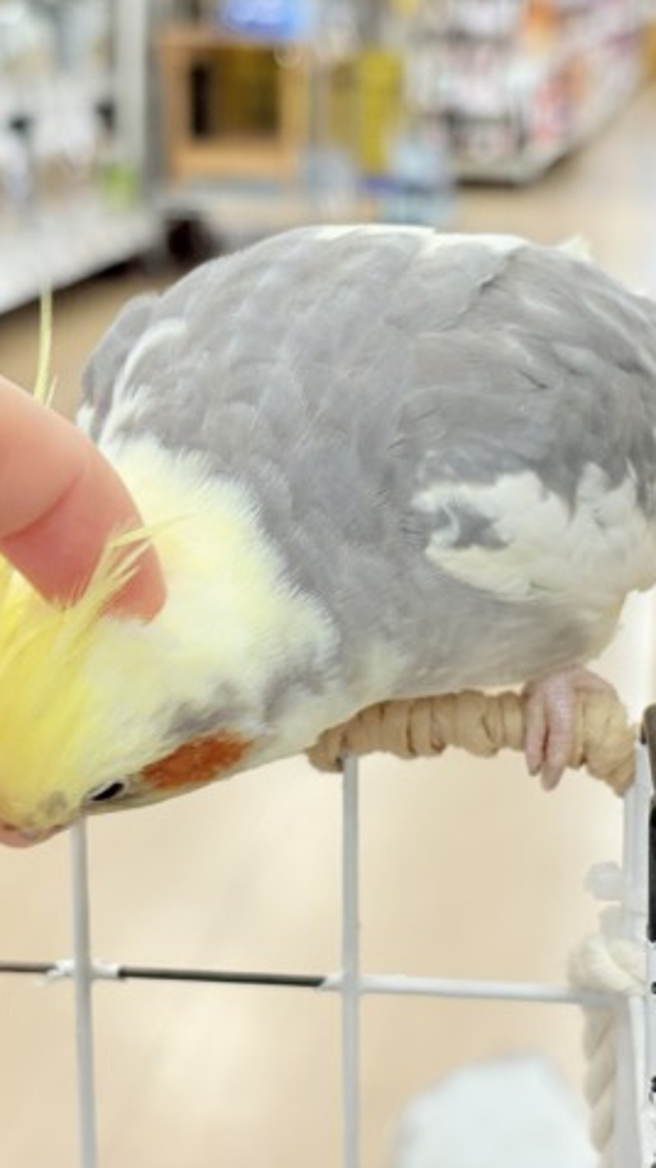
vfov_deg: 27.9
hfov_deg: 15.8
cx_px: 426
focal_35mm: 76
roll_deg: -1.1
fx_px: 2352
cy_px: 585
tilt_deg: -13.6
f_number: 1.6
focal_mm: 5.96
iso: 125
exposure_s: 1/100
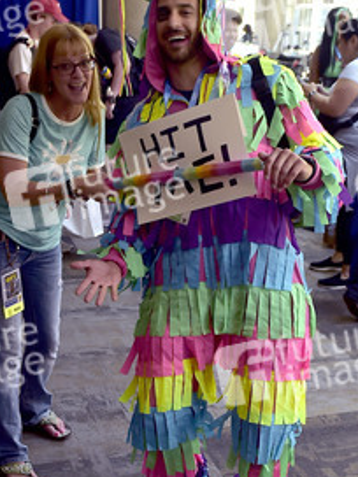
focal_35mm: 34
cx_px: 147
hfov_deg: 41.6
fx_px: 469
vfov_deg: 53.7
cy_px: 277
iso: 400
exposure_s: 1/250
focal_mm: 24
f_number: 4
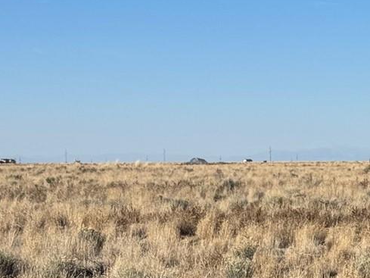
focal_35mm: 157
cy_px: 191
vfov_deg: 9.4
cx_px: 471
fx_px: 1679
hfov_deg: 12.2
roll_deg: +0.0
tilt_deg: -1.8
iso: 64
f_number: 1.78
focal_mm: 6.76
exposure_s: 1/7092
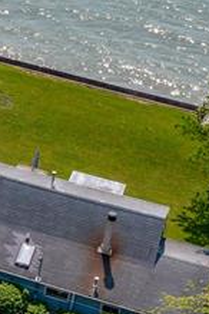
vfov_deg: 15.6
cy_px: 72
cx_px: -324
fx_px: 1141
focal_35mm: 131
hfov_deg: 9.2
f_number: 6.3
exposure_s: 1/500
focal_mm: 10.26
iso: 100
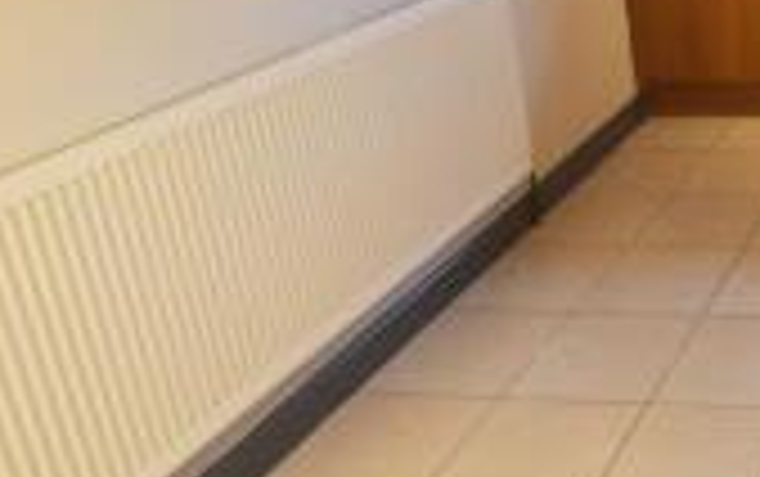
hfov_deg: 32.4
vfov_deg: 28.1
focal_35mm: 43
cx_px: 1025
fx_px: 892
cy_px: -2
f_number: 3.5
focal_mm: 10
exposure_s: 1/50
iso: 800
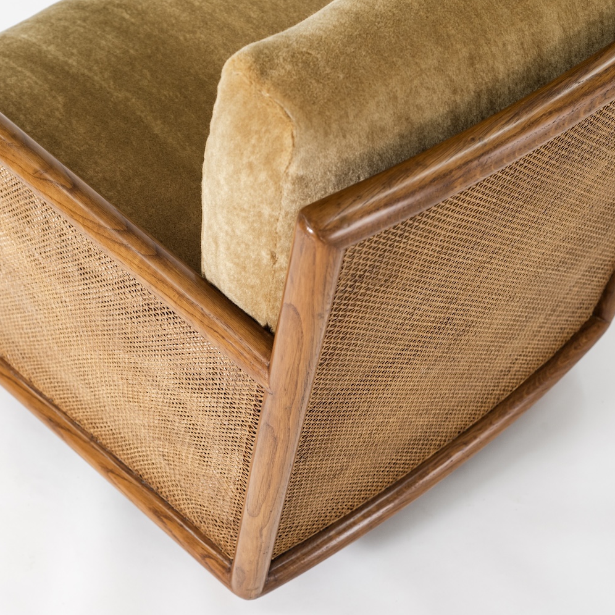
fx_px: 1286
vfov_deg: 26.9
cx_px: 259
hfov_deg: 26.9
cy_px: 308
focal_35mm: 64
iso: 500
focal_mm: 50
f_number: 9
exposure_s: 1/60
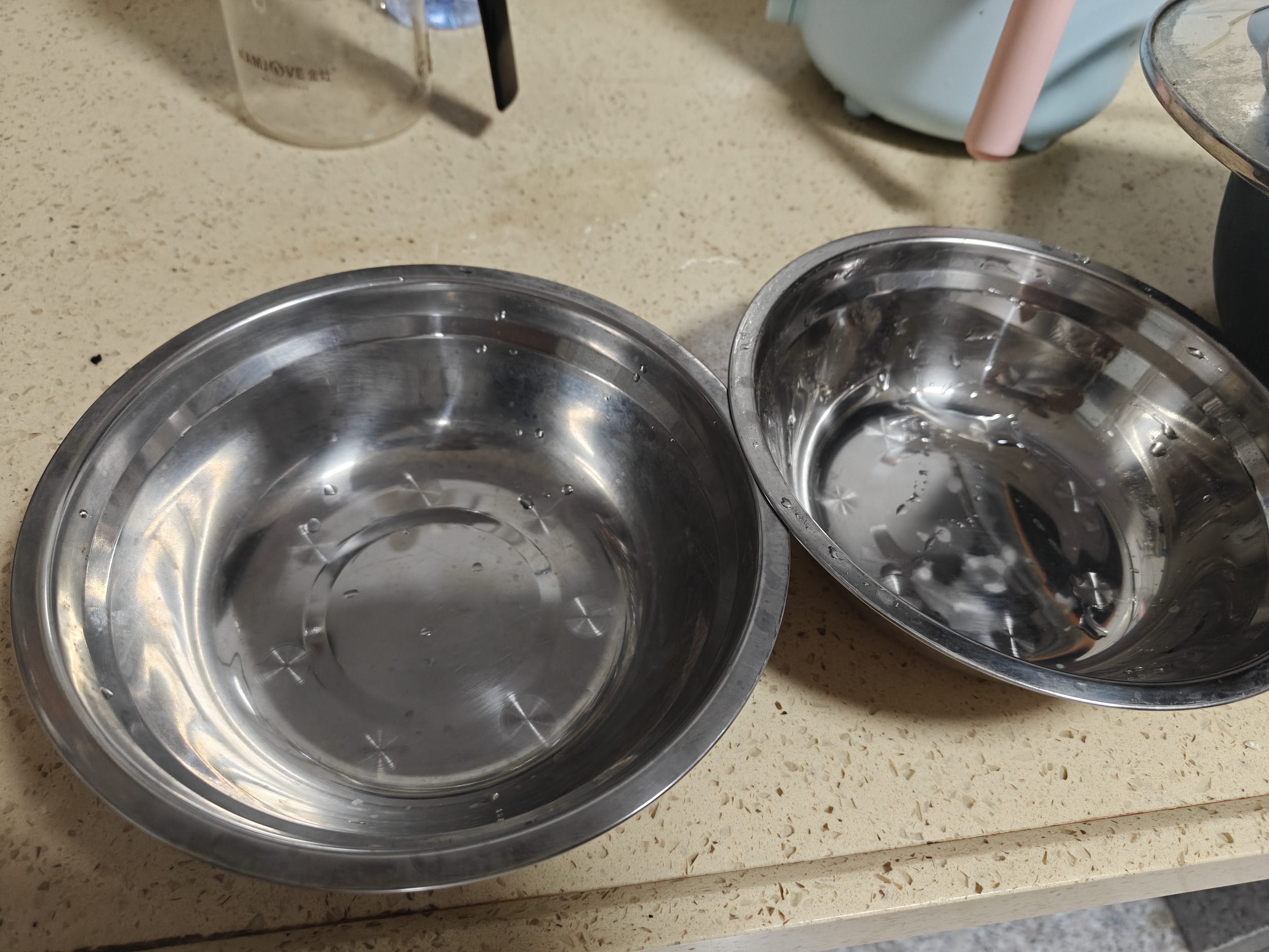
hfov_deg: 71.6
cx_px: 634
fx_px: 880
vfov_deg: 56.8
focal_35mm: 24
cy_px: 476
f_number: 1.8
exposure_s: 1/100
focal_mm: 5.59
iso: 160
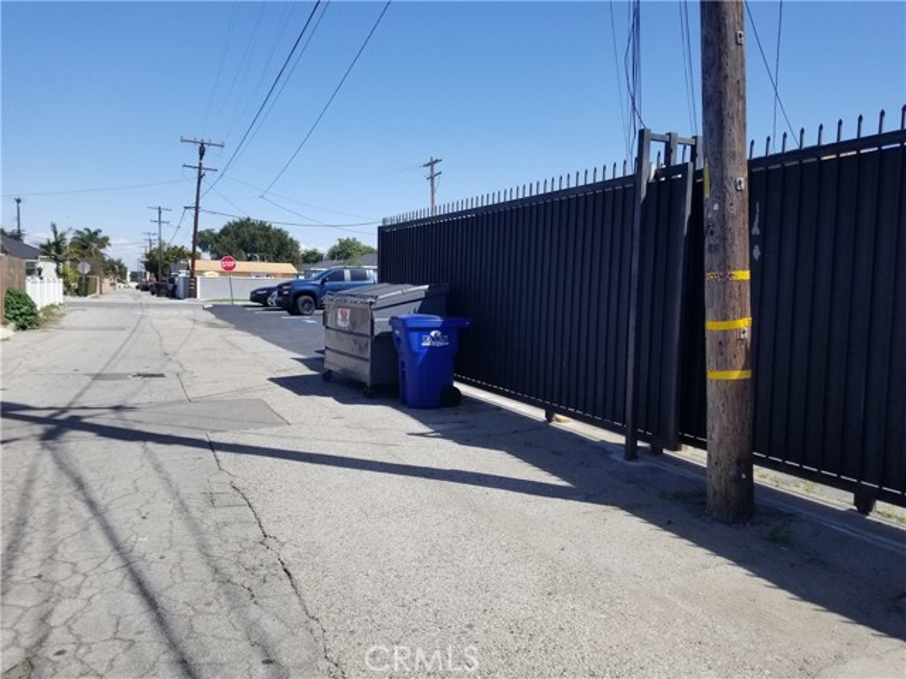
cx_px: 453
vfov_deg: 53.1
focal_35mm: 26
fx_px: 680
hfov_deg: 67.3
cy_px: 340
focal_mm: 4.3
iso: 50
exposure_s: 1/2488
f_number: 1.7
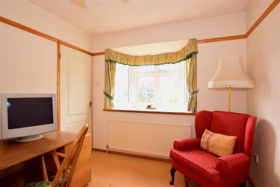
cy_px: 94
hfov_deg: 95.0
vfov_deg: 72.0
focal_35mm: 16
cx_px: 140
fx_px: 128
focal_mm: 11
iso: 400
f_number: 5.6
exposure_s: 1/20
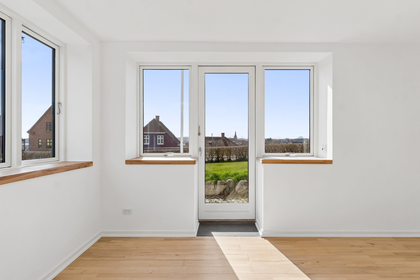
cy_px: 140
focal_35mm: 21
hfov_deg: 81.2
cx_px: 210
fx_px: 245
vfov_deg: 59.5
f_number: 8
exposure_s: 1/160
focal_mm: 14
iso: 200
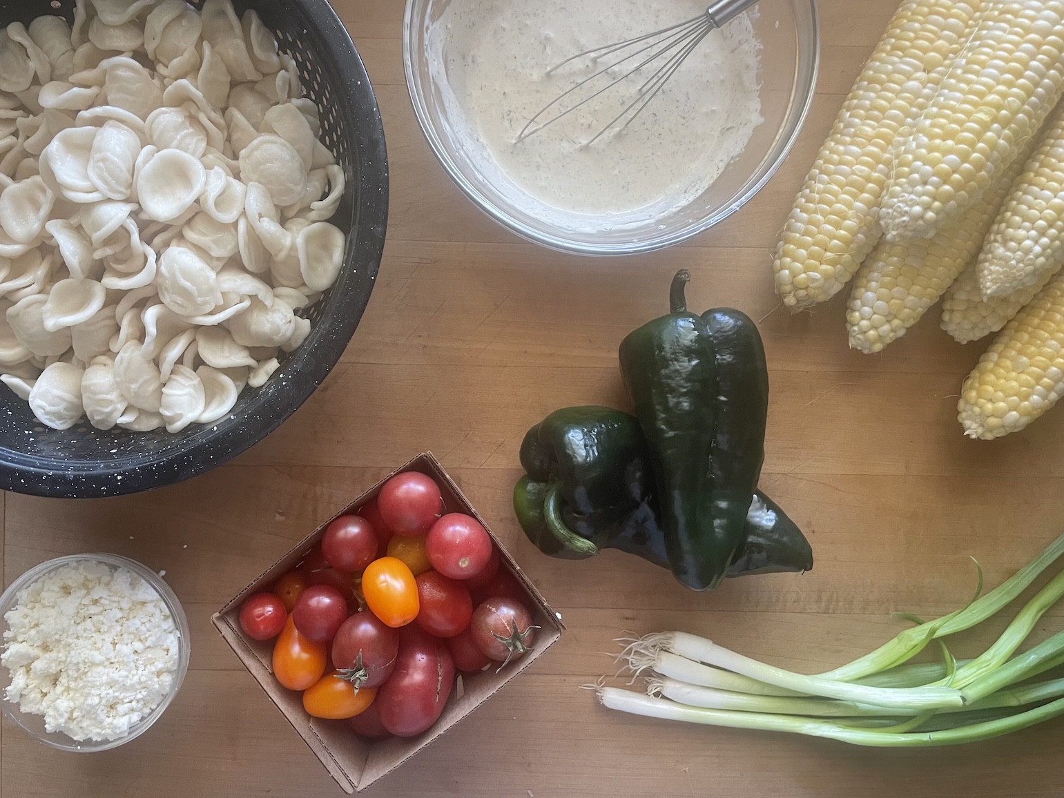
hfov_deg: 65.3
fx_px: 830
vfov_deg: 51.4
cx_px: 514
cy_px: 402
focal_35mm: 27
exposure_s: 1/60
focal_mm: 4.2
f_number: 1.6
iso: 200
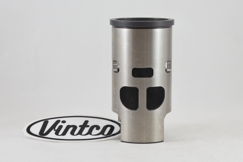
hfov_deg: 35.1
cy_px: 81
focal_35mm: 57
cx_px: 122
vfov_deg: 23.8
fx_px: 385
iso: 560
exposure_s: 1/125
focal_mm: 21.4
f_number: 4.8
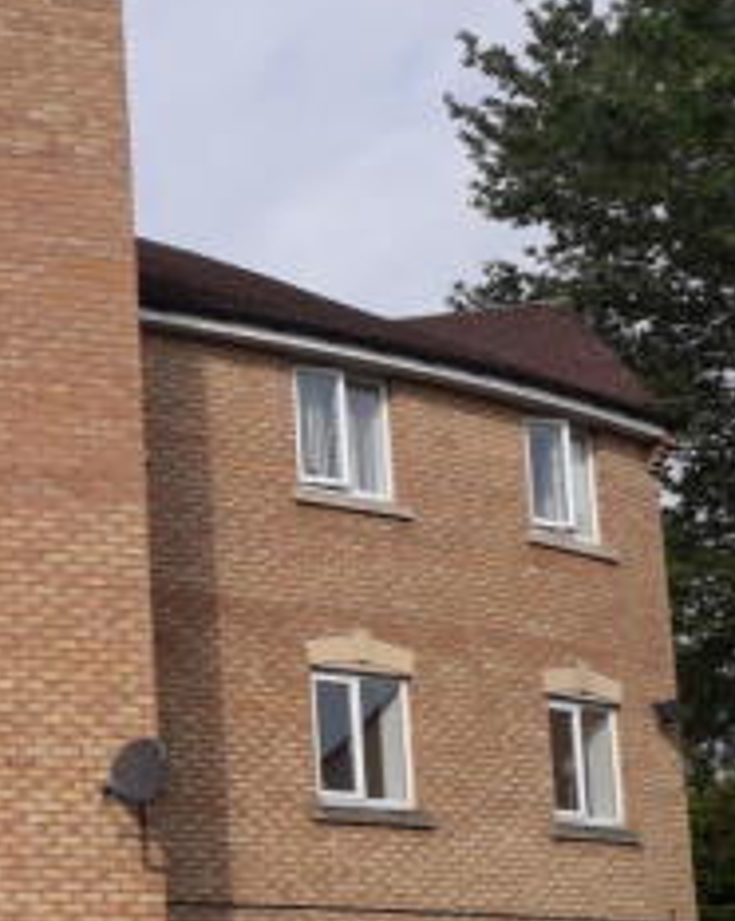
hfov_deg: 19.8
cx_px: -385
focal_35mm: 66
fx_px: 1797
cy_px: 777
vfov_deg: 28.0
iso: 40
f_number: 1.9
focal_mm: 3.6
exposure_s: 1/1565
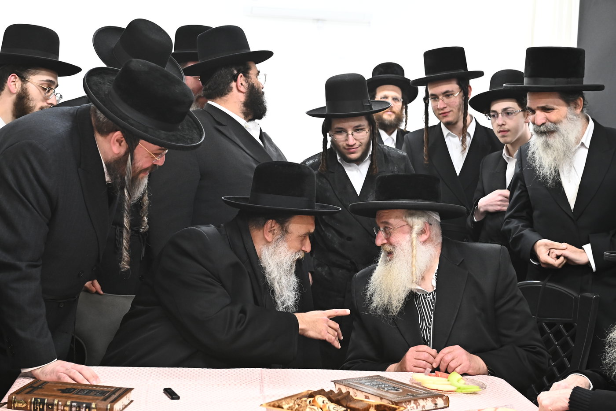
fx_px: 1198
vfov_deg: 19.5
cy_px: 206
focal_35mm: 70
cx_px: 308
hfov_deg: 28.8
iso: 3200
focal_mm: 70
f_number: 5.6
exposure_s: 1/125
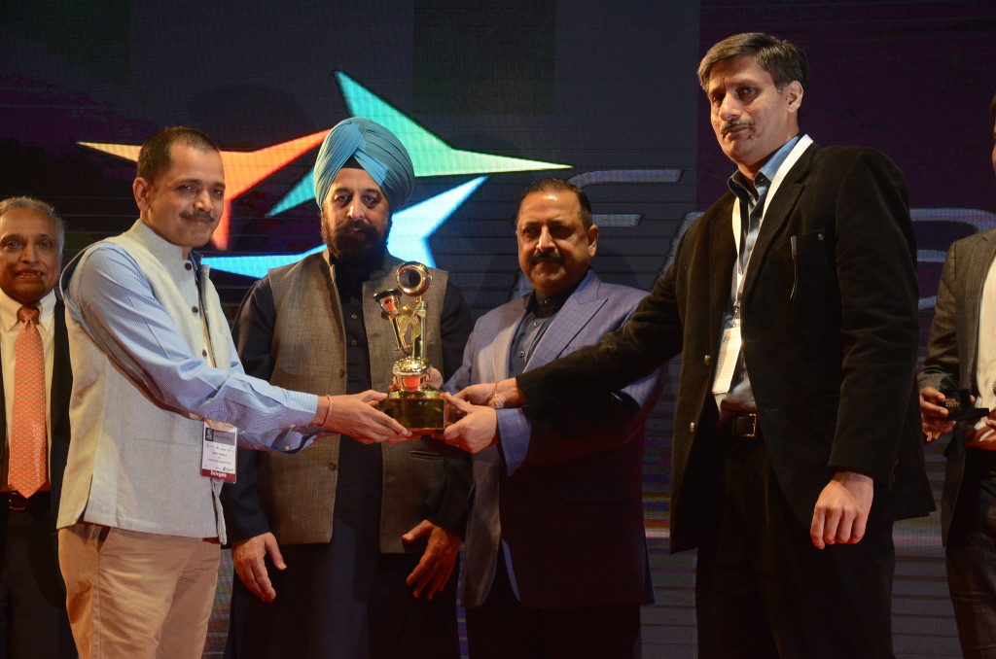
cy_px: 330
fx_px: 2070
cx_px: 498
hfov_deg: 27.0
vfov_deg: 18.1
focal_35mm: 75
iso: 2000
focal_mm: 50
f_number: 5.6
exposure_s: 1/125
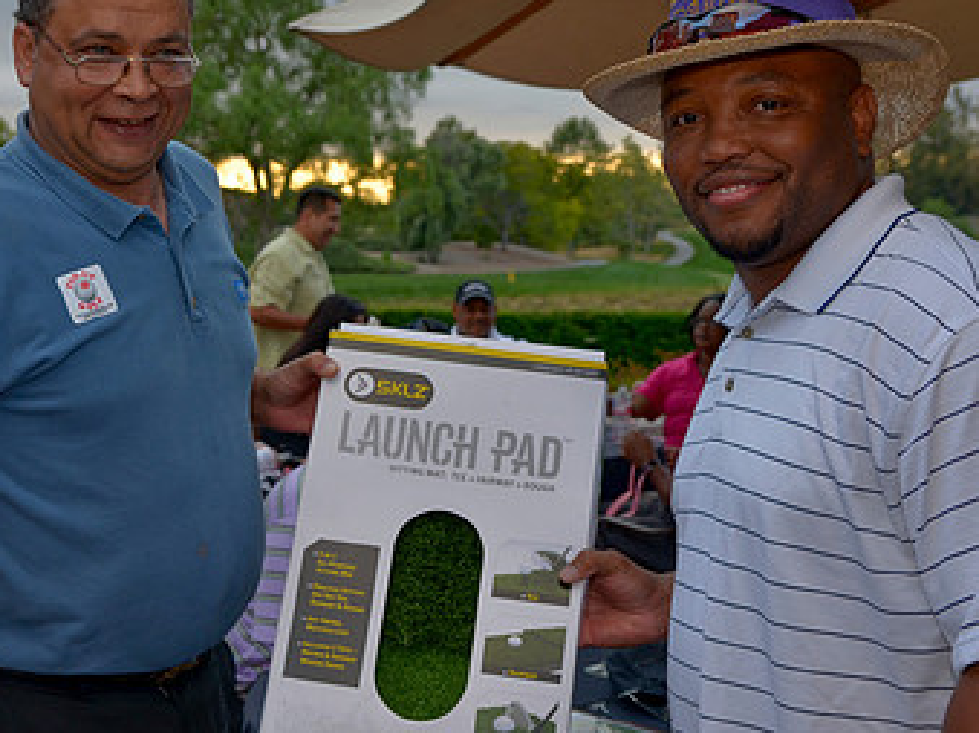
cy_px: 274
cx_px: 364
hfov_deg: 30.1
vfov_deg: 22.9
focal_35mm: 64
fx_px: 1809
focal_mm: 26
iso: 100
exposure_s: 1/125
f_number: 4
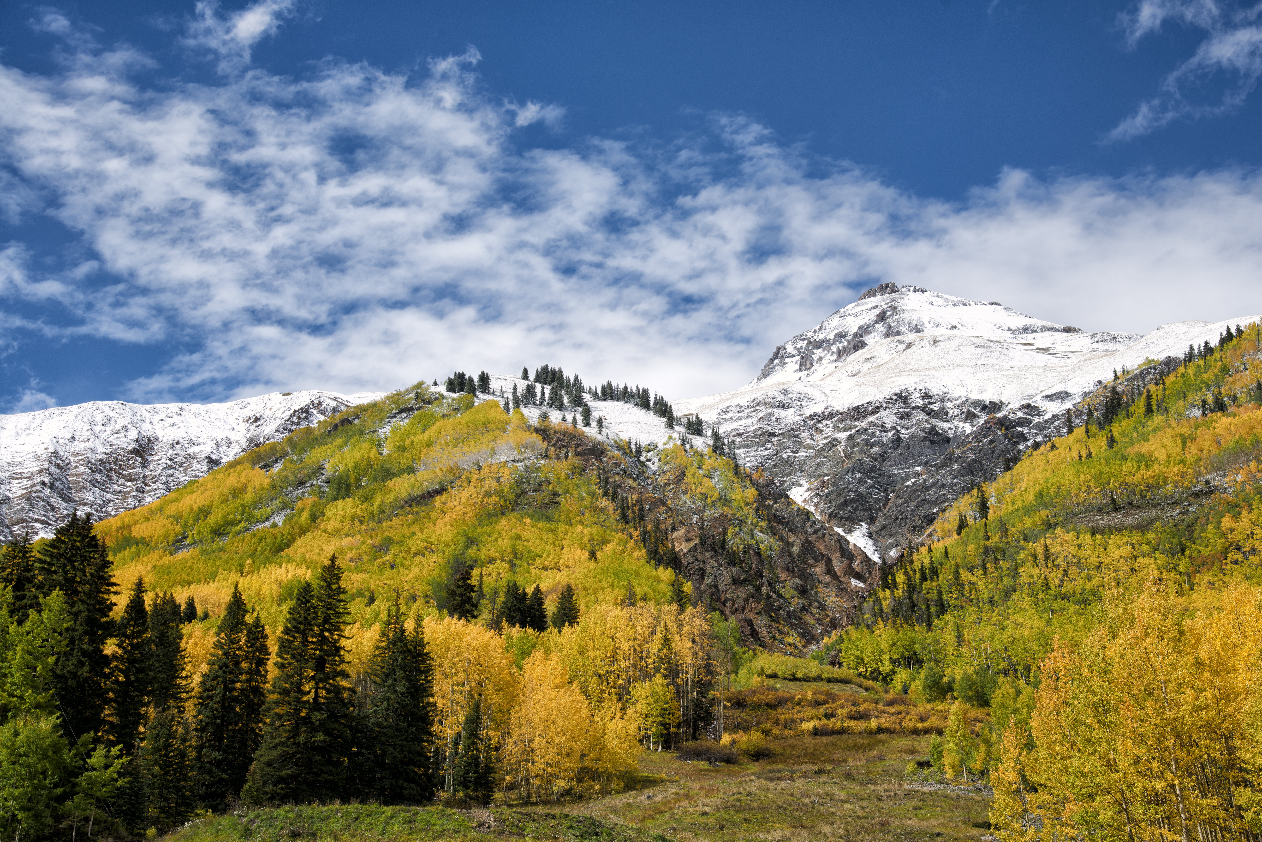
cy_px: 421
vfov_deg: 28.1
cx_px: 631
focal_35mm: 48
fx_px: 1683
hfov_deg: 41.1
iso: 100
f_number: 8
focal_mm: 48
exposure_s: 1/320
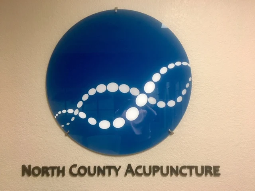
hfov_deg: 61.7
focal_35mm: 29
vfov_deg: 48.2
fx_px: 214
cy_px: 96
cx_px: 128
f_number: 2.2
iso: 200
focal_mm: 4.15
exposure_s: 1/17
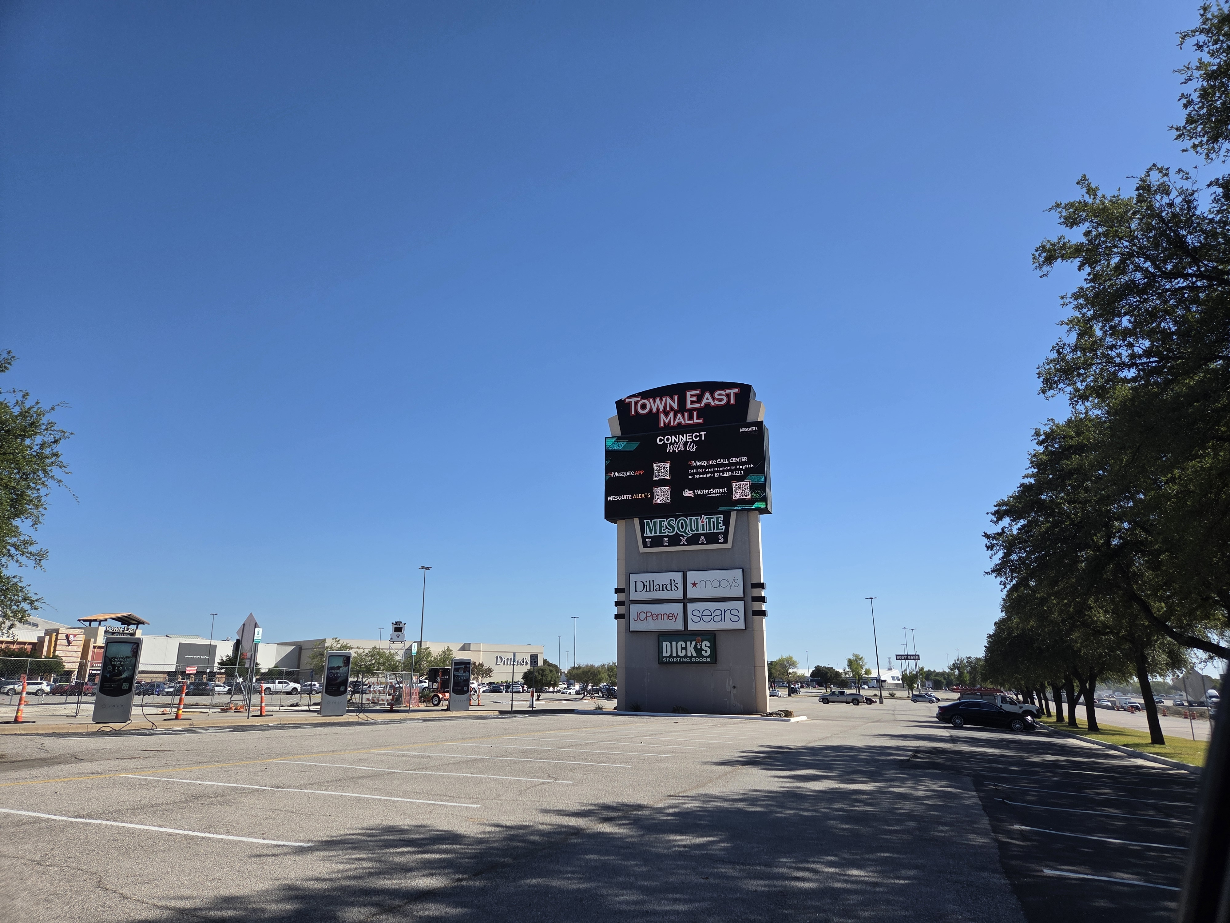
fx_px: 817
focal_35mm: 23
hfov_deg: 73.9
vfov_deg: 58.9
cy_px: 462
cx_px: 615
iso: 80
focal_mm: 5.4
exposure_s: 1/7328
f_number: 1.8
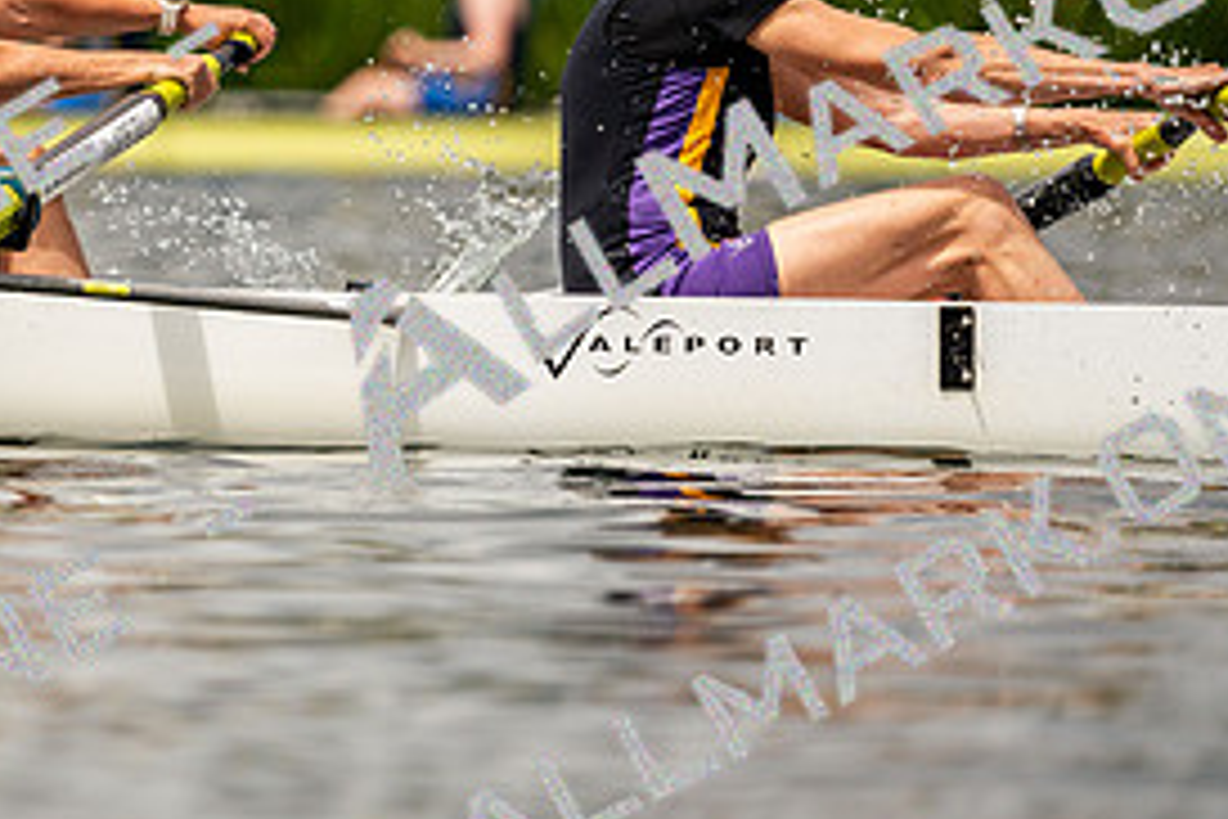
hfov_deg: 2.0
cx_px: -36
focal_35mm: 1022
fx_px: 34859
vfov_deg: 1.3
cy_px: 65
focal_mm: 481
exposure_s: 1/2000
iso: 160
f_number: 6.3
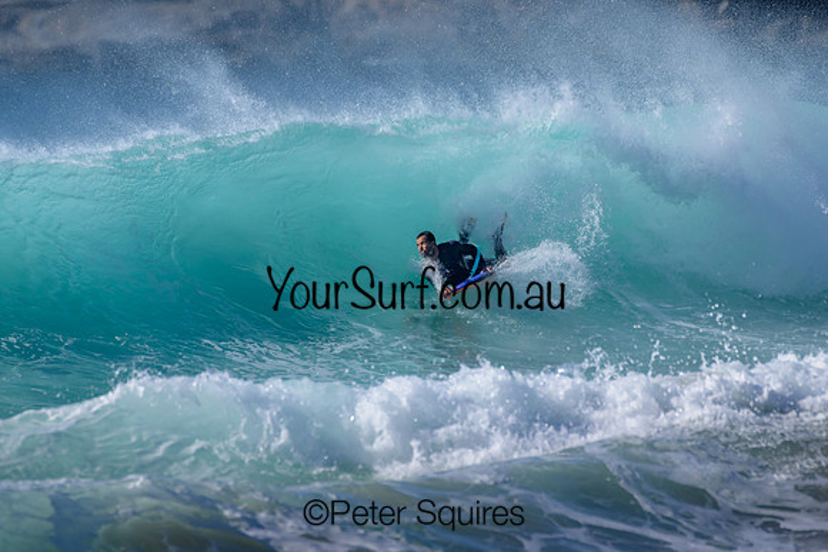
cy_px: 276
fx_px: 23004
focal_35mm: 1000
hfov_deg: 2.1
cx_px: 414
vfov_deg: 1.4
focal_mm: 1000
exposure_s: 1/2000
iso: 800
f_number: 11
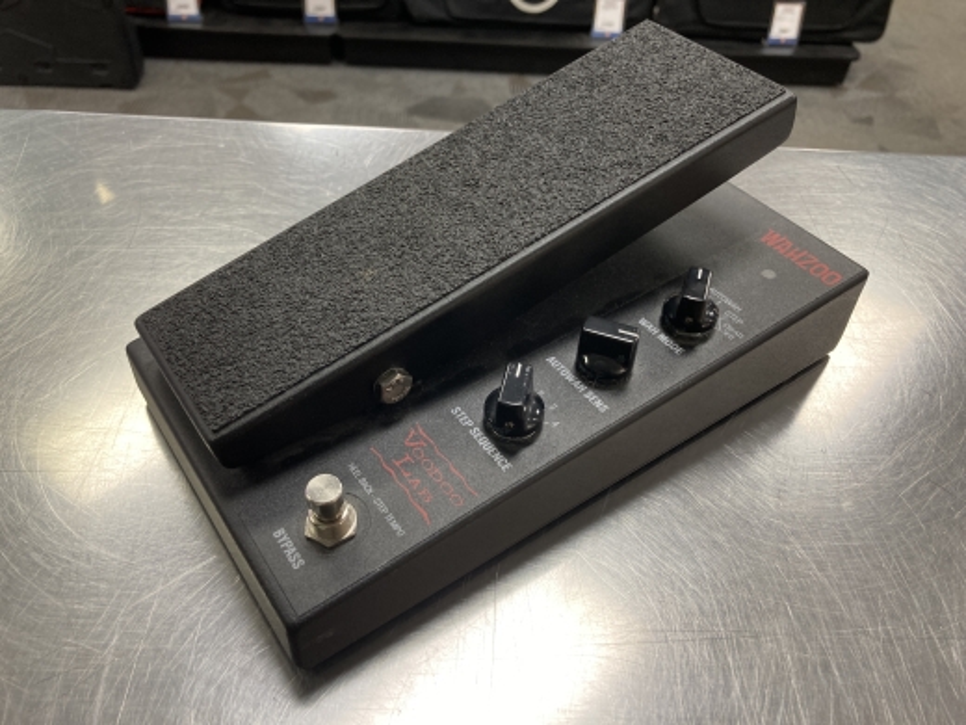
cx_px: 483
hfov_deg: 63.4
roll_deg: -3.8
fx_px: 781
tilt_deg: -43.6
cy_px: 362
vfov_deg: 49.7
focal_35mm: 28
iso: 64
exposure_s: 1/42
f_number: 1.8
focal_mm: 3.99
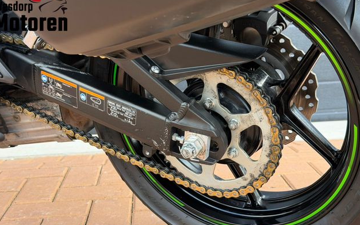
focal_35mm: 52
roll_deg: +3.3
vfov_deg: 24.8
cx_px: 178
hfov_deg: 38.9
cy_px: 131
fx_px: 510
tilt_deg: -10.8
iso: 64
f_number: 1.78
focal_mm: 6.76
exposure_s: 1/176
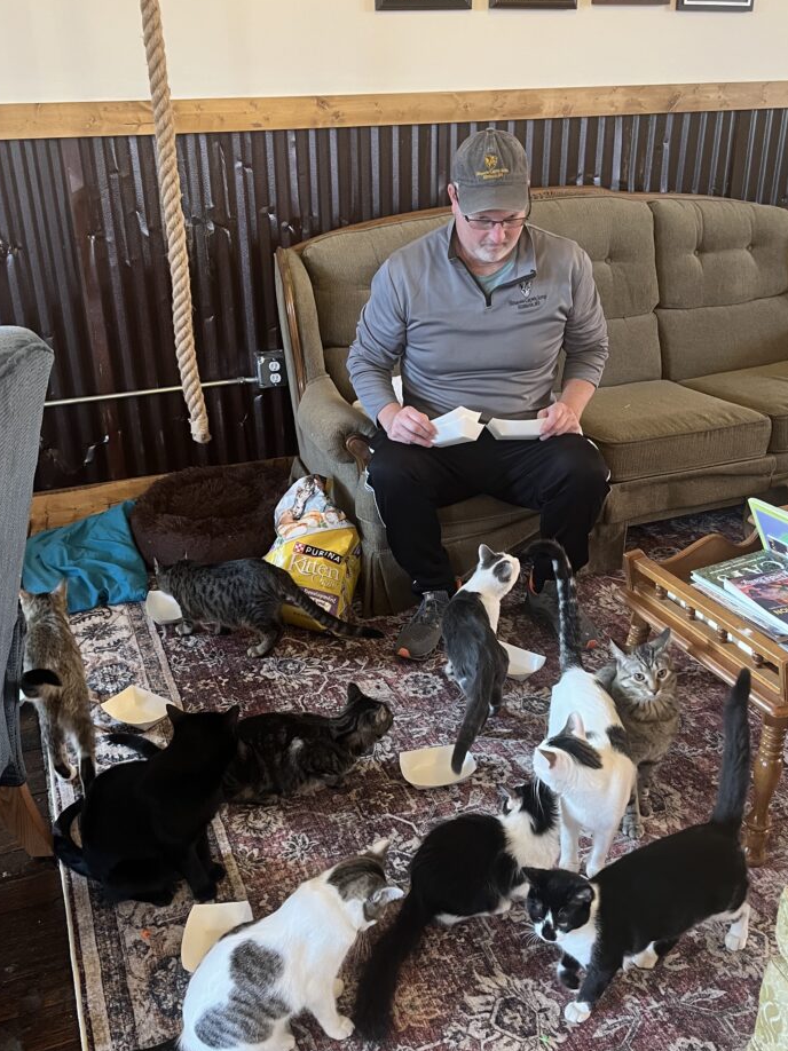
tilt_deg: -26.2
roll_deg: +0.9
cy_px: 569
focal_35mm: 34
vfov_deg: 53.9
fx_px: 1032
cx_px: 395
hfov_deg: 41.8
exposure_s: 1/60
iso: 250
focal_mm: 5.1
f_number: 1.6
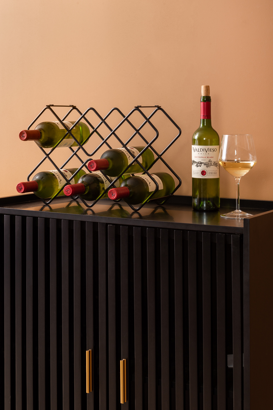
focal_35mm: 70
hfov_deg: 19.5
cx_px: 136
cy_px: 205
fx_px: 796
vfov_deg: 28.8
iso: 200
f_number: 13
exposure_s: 1/125
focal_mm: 70
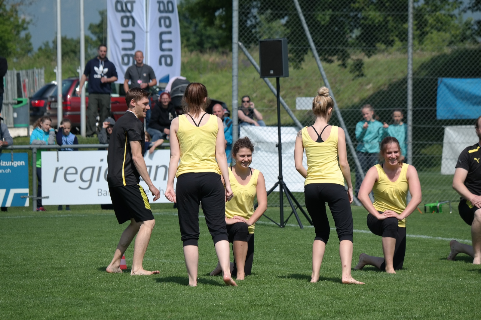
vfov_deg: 5.9
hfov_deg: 8.9
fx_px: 3086
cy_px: 160
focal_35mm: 231
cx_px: 240
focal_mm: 150
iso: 100
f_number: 5.6
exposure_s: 1/500
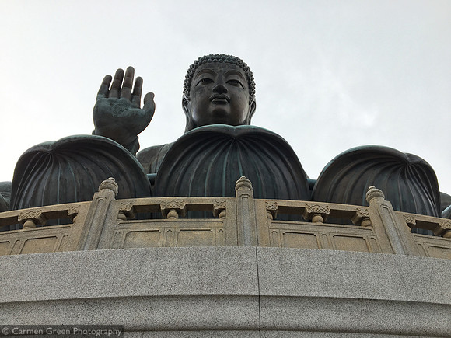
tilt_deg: +45.3
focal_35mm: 29
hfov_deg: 61.7
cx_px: 226
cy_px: 169
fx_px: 378
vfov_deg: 48.2
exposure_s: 1/349
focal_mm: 4.15
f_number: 2.2
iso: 25
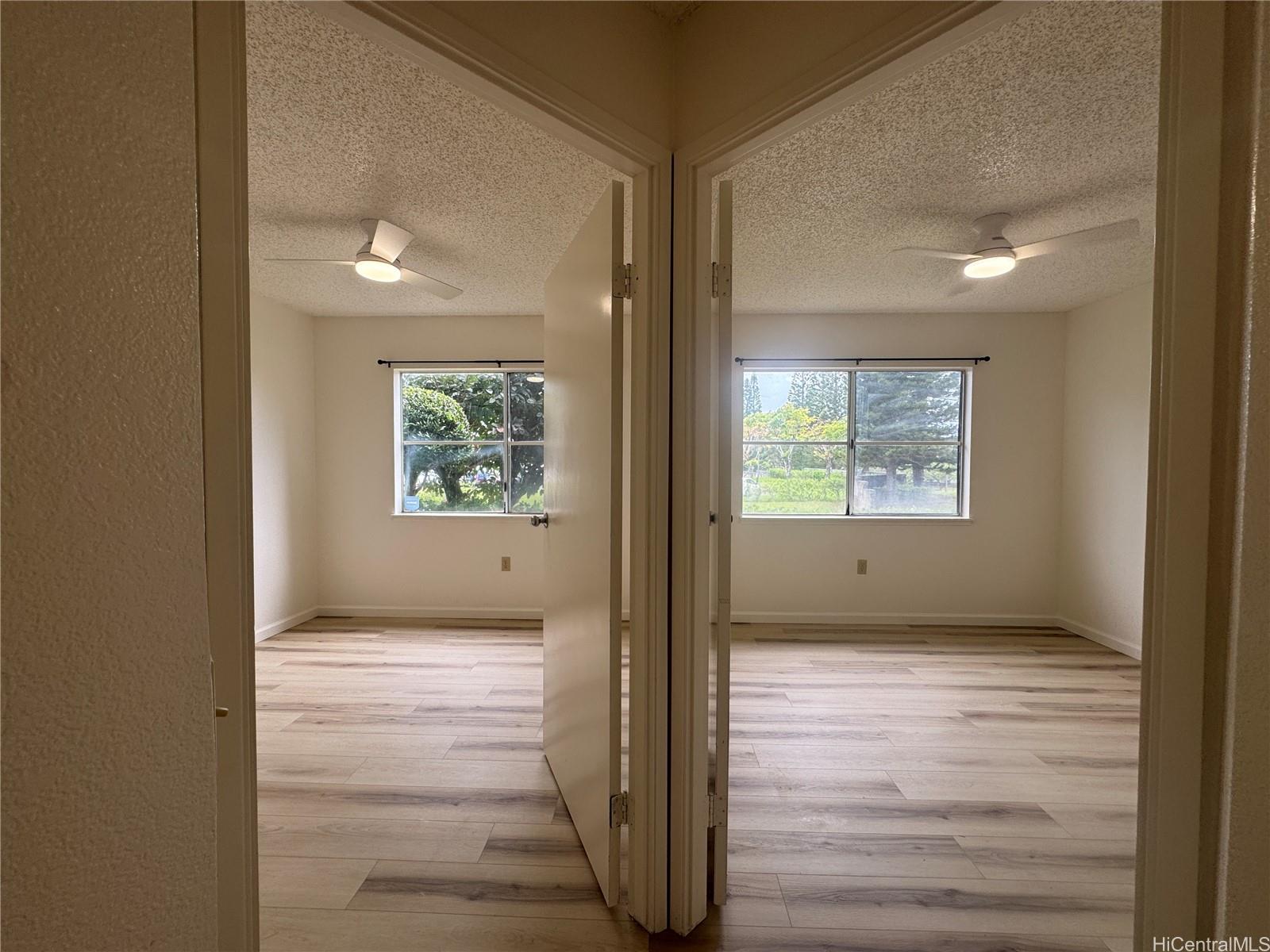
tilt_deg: -2.1
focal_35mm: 14
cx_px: 635
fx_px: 514
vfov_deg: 85.7
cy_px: 476
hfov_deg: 102.1
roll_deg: -0.6
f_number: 2.2
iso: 40
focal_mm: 2.22
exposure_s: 1/181
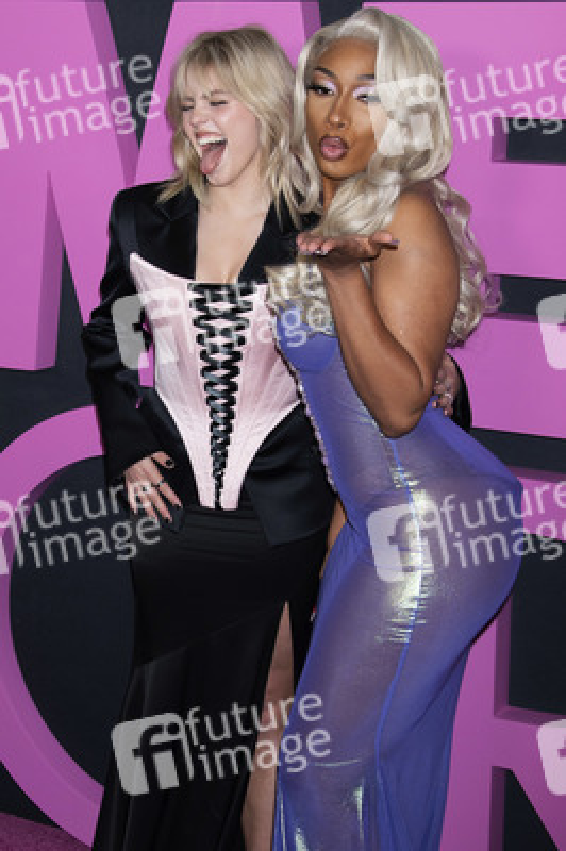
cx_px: 283
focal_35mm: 38
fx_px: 898
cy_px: 426
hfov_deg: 35.0
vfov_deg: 50.7
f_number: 6.3
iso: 400
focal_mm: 38
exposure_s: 1/160
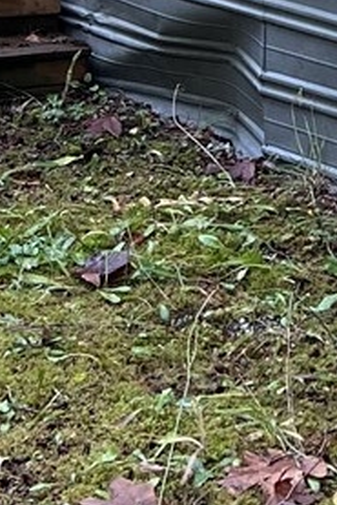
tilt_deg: +2.4
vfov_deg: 12.2
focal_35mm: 156
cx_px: 322
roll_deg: +0.0
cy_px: -359
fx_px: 2188
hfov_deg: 8.8
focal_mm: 5.7
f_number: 1.5
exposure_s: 1/121
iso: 64
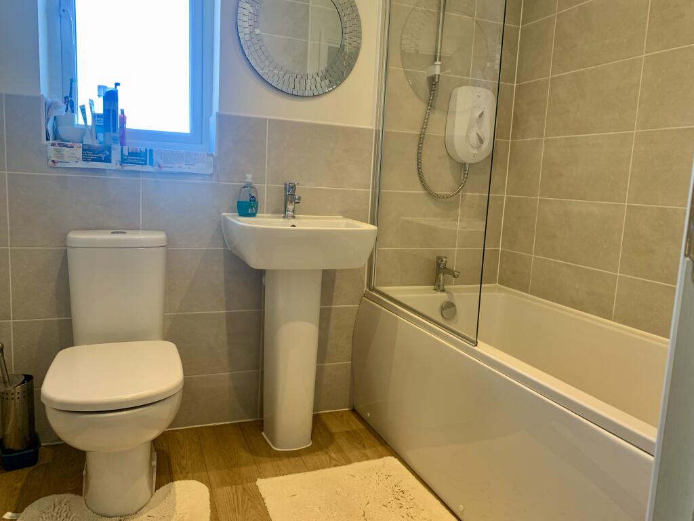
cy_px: 260
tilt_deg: -9.4
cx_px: 347
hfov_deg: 67.3
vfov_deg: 53.1
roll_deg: -3.4
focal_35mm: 26
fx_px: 521
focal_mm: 4.25
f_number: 1.8
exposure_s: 1/119
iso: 100
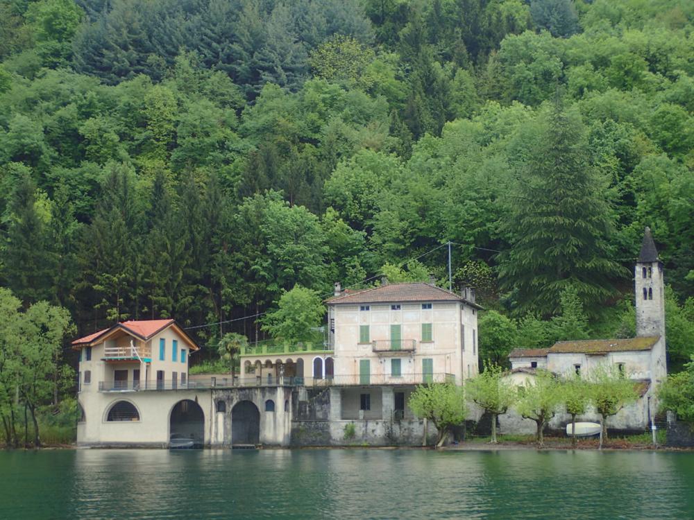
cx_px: 347
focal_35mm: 57
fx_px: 1143
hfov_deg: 33.8
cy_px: 260
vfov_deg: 25.7
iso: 125
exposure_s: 1/100
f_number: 3.5
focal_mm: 10.29
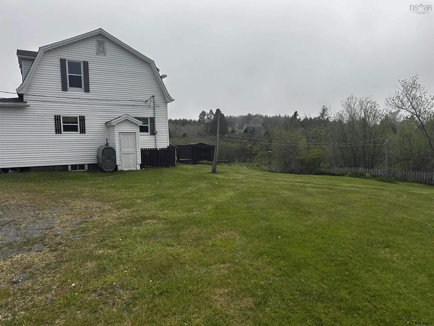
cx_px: 217
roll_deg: +0.7
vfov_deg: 56.8
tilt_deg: -3.5
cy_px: 163
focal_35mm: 24
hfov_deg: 71.6
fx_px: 301
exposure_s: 1/9709
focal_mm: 6.86
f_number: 1.78
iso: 80
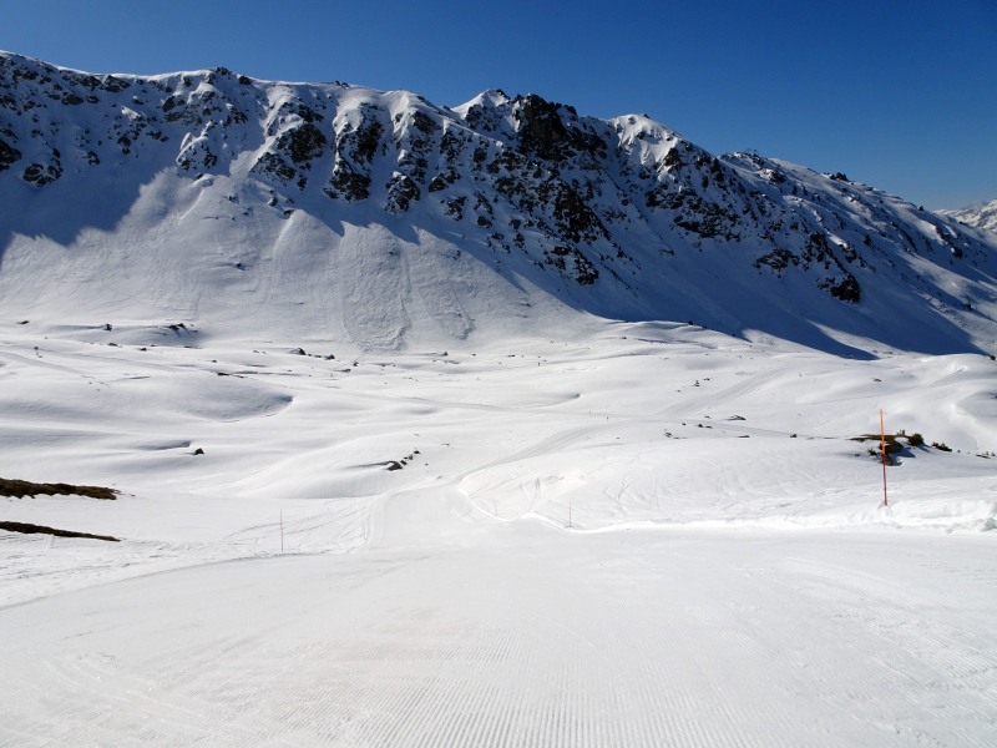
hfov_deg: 71.6
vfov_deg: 56.8
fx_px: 691
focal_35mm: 24
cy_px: 374
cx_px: 498
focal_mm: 4.1
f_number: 4.5
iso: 80
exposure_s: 1/2000
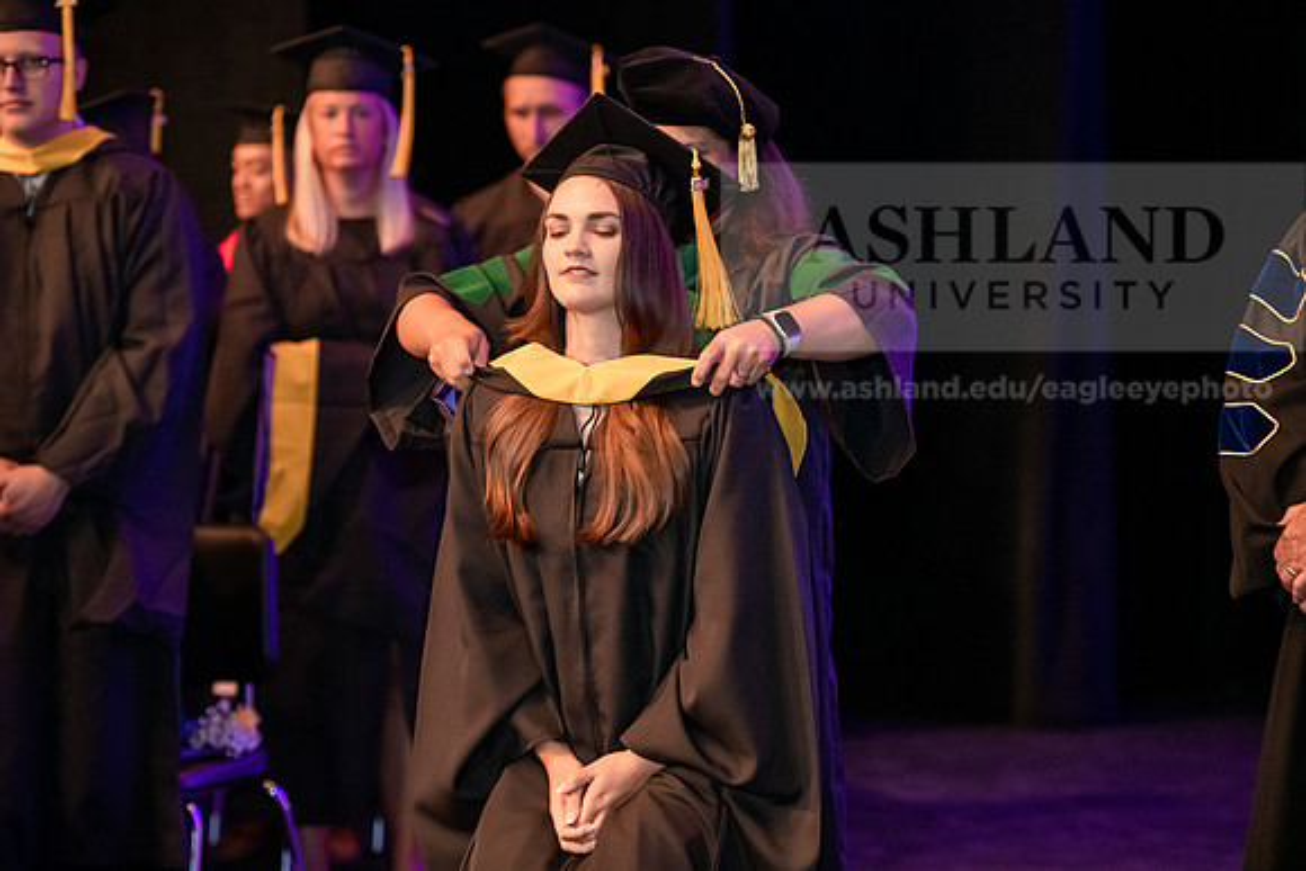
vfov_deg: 12.5
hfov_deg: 18.6
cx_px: 653
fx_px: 3991
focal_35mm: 110
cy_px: 436
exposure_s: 1/200
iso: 3200
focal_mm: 110
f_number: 3.2
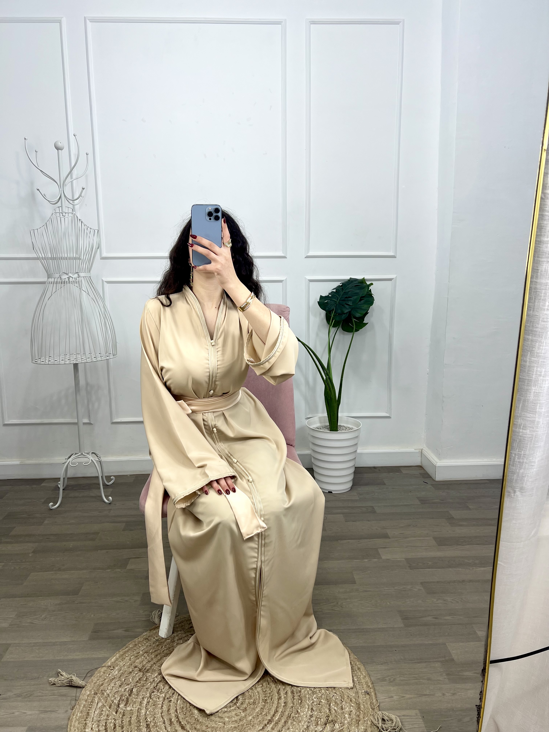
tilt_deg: -19.6
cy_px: 366
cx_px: 274
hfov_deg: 53.1
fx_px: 550
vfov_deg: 67.3
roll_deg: -0.3
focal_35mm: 26
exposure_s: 1/142
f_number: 1.5
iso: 32
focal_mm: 5.7
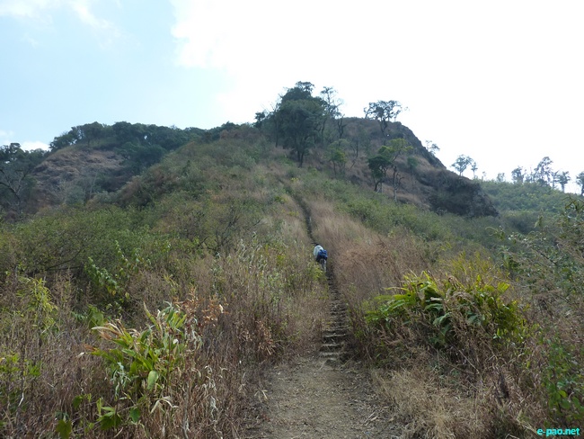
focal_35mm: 25
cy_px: 220
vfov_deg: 54.9
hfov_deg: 69.4
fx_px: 422
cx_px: 292
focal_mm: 4.1
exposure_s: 1/400
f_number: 4
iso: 125
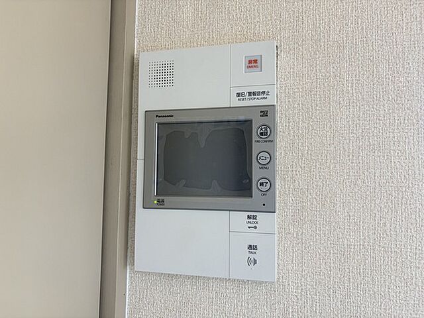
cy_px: 159
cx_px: 212
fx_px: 318
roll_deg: -1.3
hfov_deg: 67.3
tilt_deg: +5.1
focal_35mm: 26
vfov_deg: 53.1
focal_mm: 5.96
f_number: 1.6
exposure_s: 1/121
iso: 64
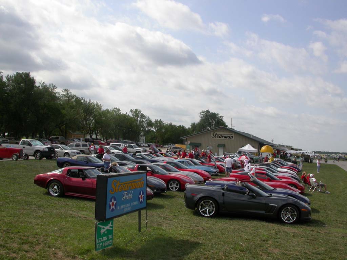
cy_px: 130
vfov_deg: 37.7
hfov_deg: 49.0
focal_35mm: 38
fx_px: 381
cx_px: 174
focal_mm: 7.85
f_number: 7.5
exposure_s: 1/400
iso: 100
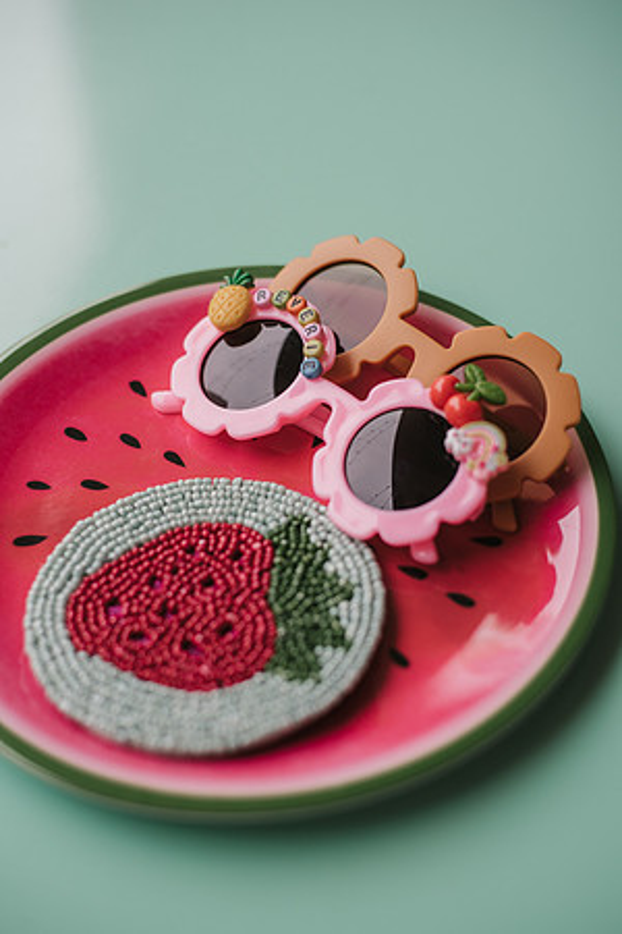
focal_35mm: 50
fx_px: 1296
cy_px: 467
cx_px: 311
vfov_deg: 39.6
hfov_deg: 27.0
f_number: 2.5
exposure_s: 1/1000
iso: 200
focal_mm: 50
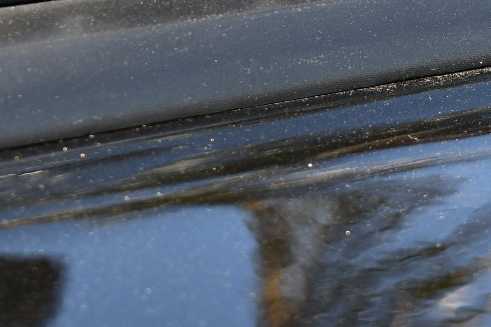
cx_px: 195
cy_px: -95
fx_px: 2168
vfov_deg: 8.5
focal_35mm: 159
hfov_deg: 12.9
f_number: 6.3
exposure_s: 1/250
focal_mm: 40
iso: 200
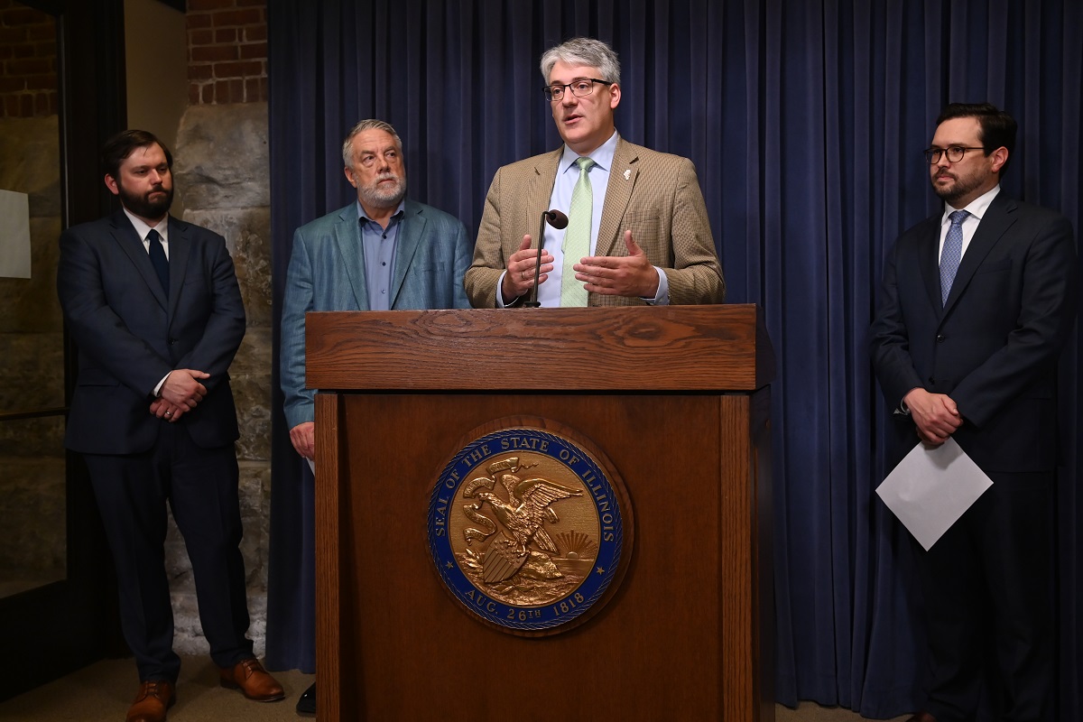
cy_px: 361
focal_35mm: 40
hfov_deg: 48.5
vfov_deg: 33.4
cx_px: 542
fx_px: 1203
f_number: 5
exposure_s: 1/250
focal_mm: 40
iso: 3200
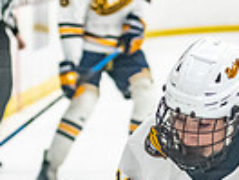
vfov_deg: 3.5
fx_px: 2907
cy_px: 355
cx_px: 168
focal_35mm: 421
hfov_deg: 4.7
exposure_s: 1/800
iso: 3200
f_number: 2.8
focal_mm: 75
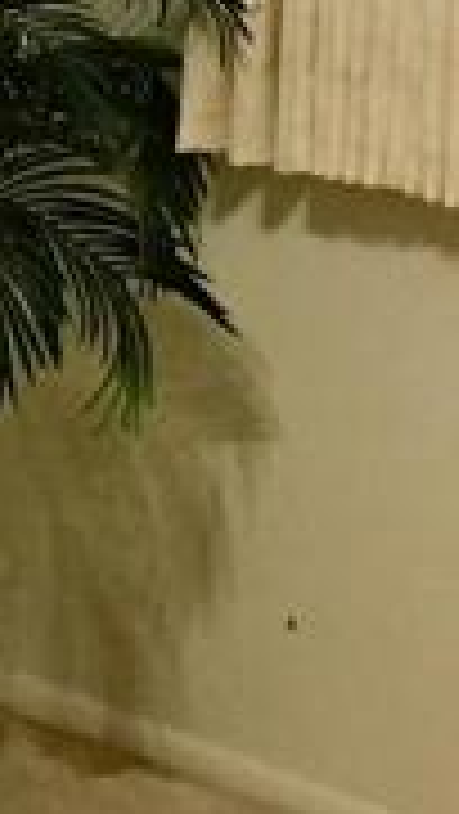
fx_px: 3868
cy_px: -45
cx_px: -369
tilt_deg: -7.6
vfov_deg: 11.9
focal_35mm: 179
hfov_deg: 6.6
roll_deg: -1.9
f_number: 2.2
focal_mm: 4.15
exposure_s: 1/30
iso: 160
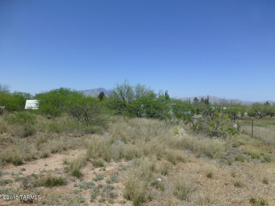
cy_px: 103
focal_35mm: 24
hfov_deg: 71.6
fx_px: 191
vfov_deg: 56.8
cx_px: 138
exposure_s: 1/1000
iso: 100
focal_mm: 4.3
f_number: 4
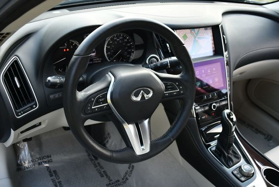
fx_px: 279
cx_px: 140
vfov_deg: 36.9
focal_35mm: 36
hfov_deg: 53.1
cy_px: 94
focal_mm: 18
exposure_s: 1/250
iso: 400
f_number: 3.5
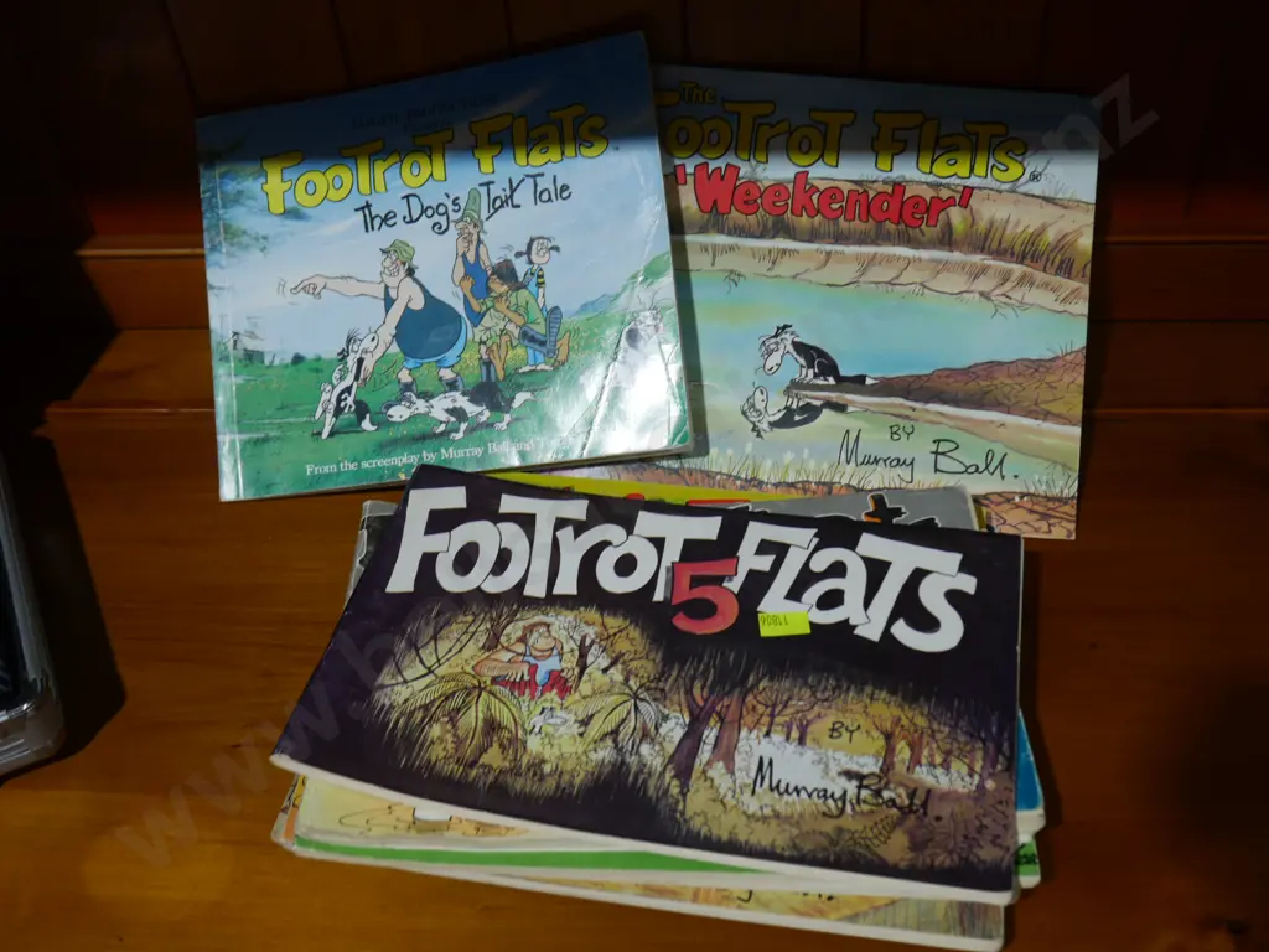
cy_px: 476
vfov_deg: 37.7
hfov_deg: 49.0
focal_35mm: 38
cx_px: 634
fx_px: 1393
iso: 200
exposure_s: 1/60
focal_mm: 19
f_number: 4.1
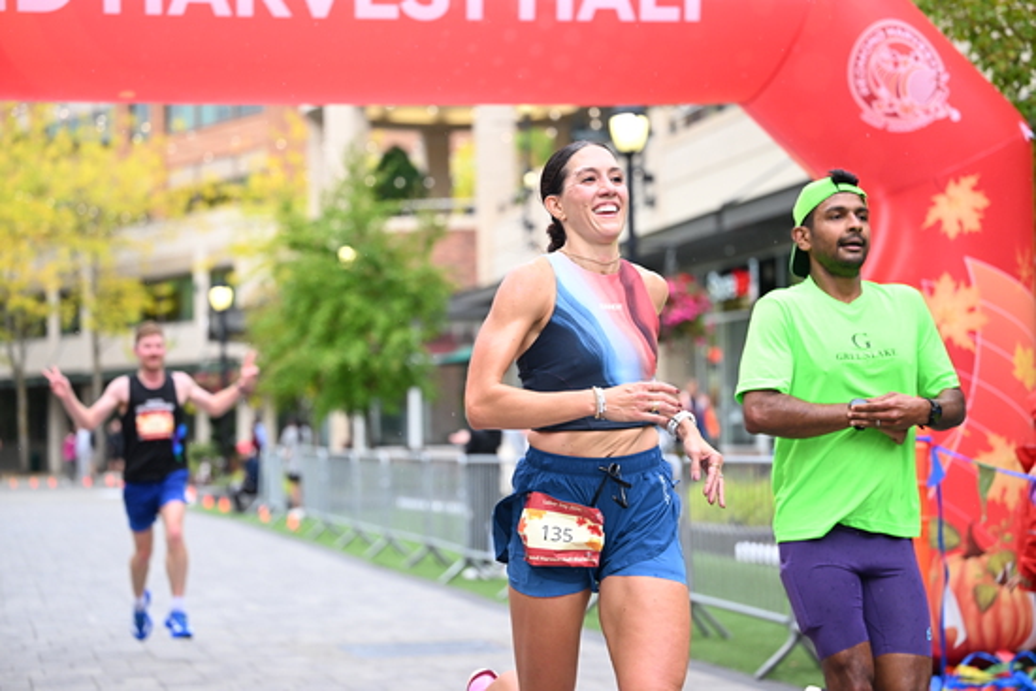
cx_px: 518
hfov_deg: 24.8
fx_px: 2360
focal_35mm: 82
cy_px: 346
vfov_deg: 16.7
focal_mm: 82
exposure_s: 1/1250
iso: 1250
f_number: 2.8
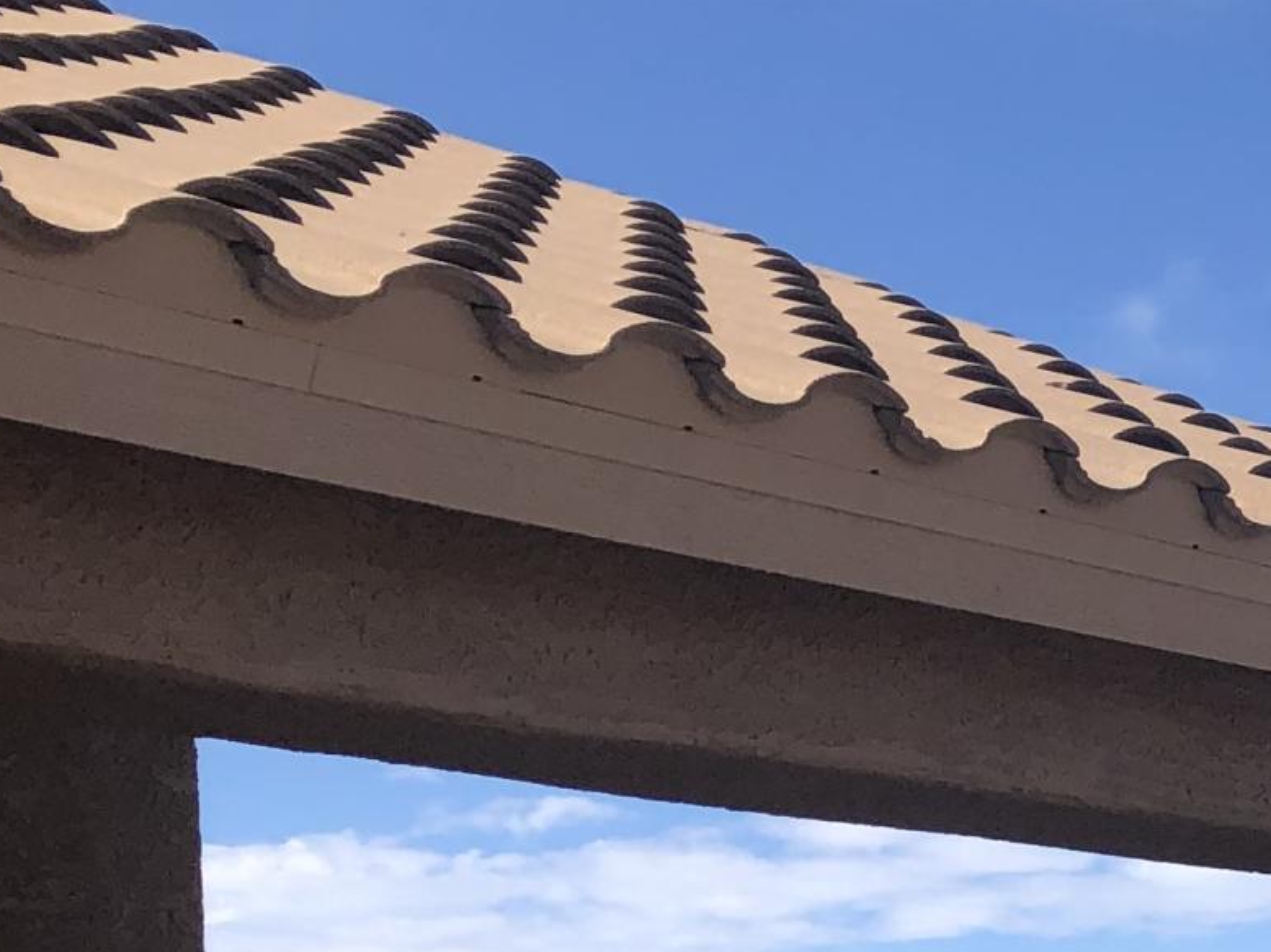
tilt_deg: -2.7
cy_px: 1491
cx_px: 2297
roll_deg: +0.5
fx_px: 3964
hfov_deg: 15.6
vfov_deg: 12.9
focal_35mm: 108
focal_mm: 3.99
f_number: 1.8
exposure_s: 1/1919
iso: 20
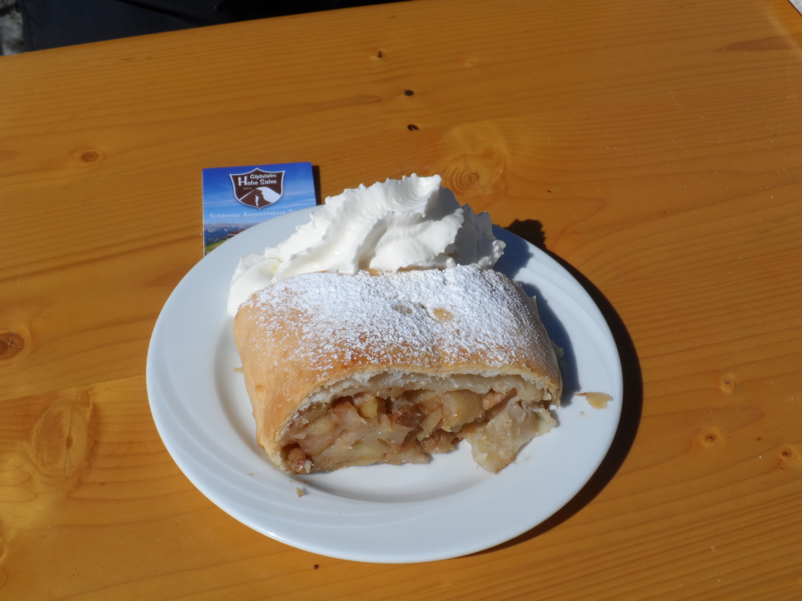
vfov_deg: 27.5
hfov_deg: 36.2
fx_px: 1228
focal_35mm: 53
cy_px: 300
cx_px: 401
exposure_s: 1/1000
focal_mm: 8.7
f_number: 5.6
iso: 80
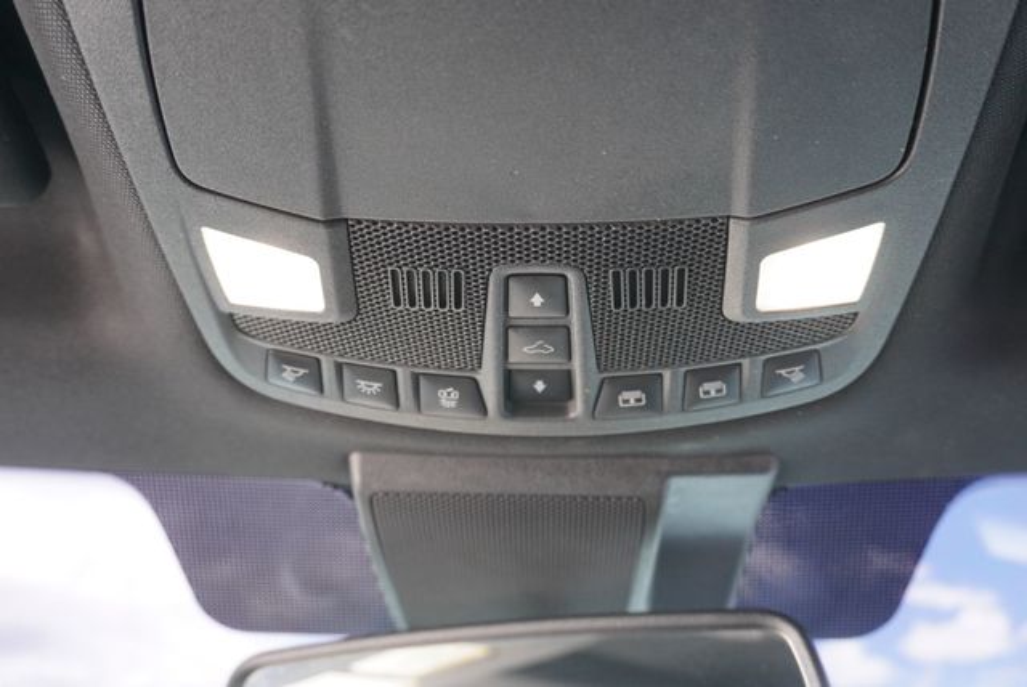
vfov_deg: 43.7
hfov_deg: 61.9
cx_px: 514
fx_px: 857
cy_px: 344
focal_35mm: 30
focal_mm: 20
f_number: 4
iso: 1000
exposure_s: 1/60
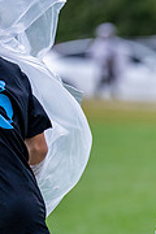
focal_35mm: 625
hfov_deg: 2.2
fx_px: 4062
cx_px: 272
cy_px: 202
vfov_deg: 3.3
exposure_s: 1/1250
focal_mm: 167
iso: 500
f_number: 2.8
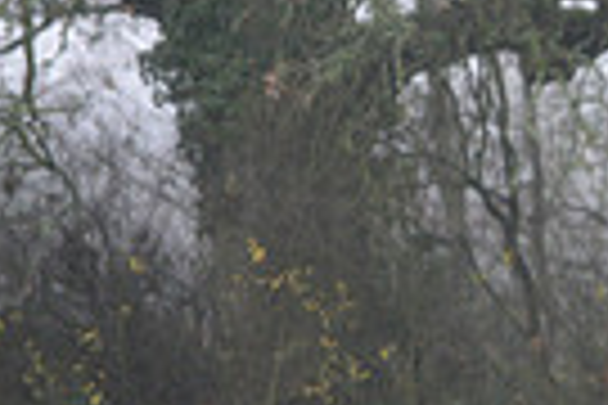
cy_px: 387
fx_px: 14506
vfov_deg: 1.6
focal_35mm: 859
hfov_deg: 2.4
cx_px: 1189
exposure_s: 1/800
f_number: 2.8
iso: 1600
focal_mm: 200
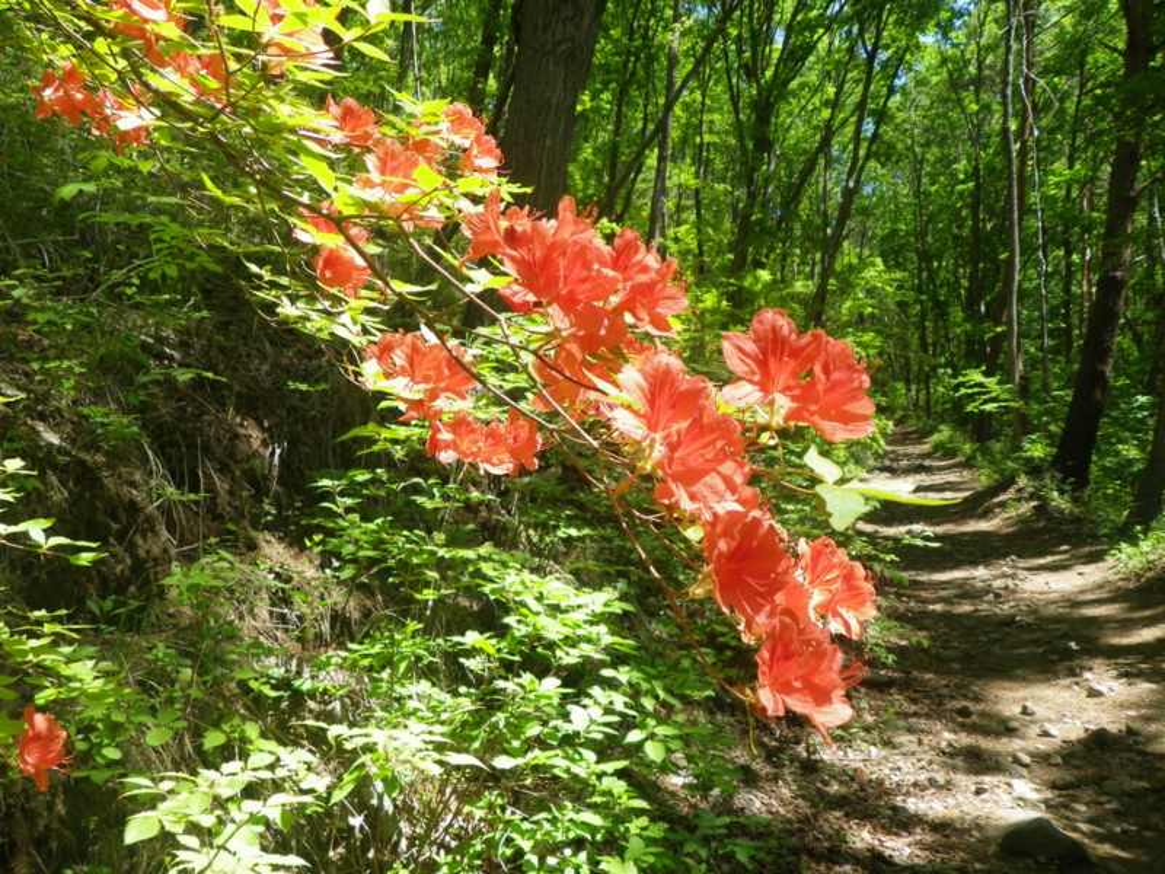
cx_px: 582
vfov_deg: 40.7
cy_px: 437
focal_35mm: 35
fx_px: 1178
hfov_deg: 52.6
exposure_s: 1/160
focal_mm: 6.2
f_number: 3.8
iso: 64
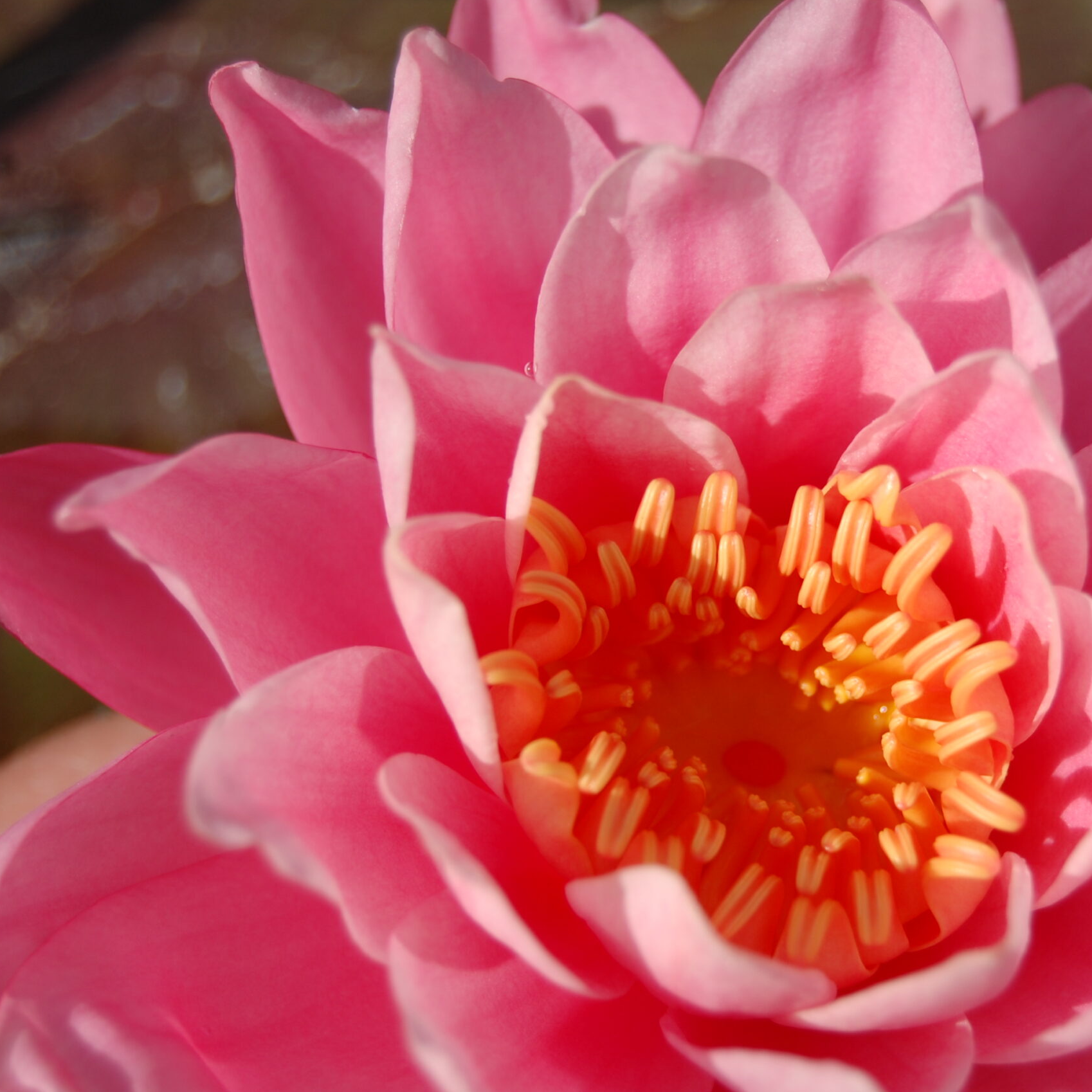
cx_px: 774
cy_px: 545
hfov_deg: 16.4
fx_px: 3770
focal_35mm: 106
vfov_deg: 16.5
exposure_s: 1/1000
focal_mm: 55
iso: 200
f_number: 5.6
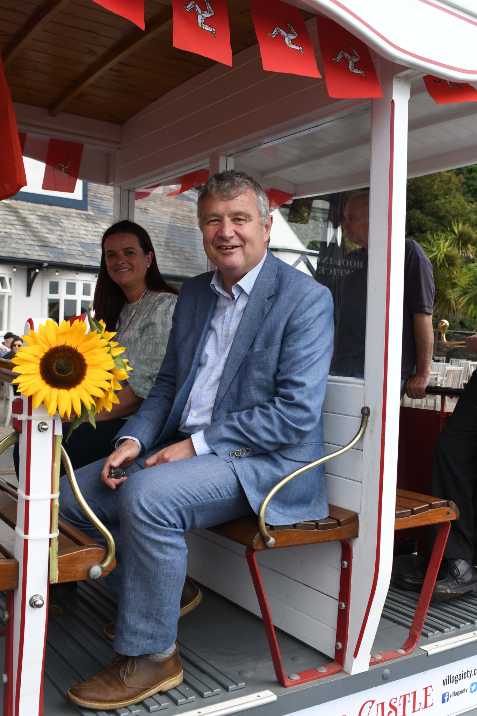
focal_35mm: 36
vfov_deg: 53.1
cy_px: 358
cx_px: 238
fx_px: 716
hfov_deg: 36.9
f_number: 4.5
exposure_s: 1/2000
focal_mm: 24
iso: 640
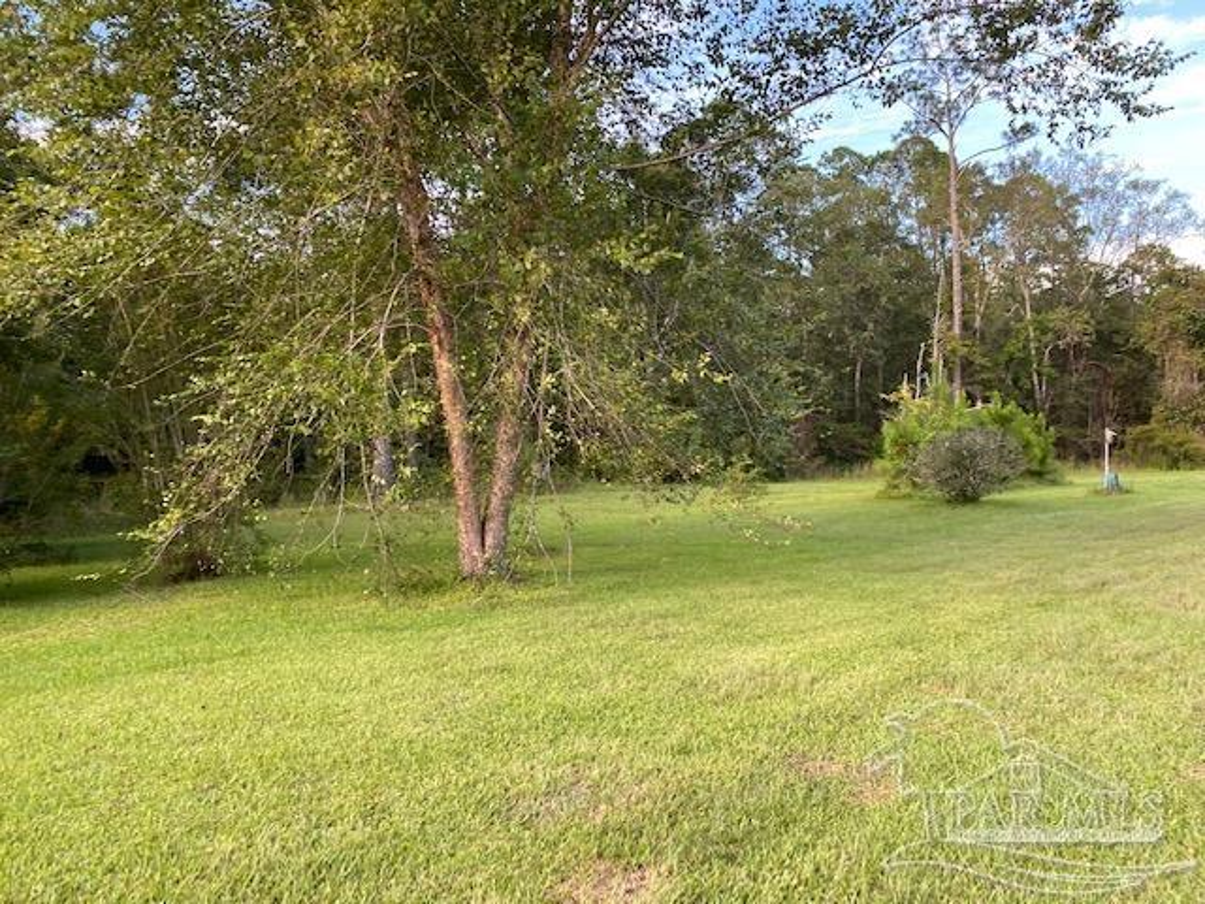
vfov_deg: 53.1
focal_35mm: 26
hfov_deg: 67.3
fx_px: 905
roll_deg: +0.8
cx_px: 602
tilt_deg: -0.7
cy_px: 452
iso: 32
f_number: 1.8
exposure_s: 1/121
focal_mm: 4.25
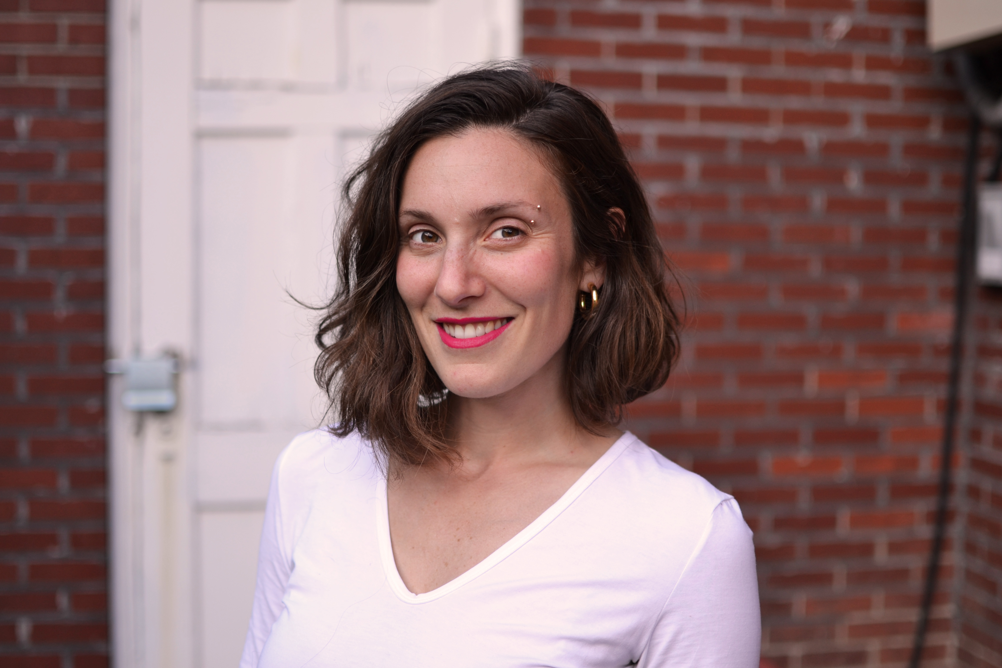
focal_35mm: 52
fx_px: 1461
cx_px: 501
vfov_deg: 25.8
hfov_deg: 37.9
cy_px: 334
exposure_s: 1/320
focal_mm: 35
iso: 100
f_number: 2
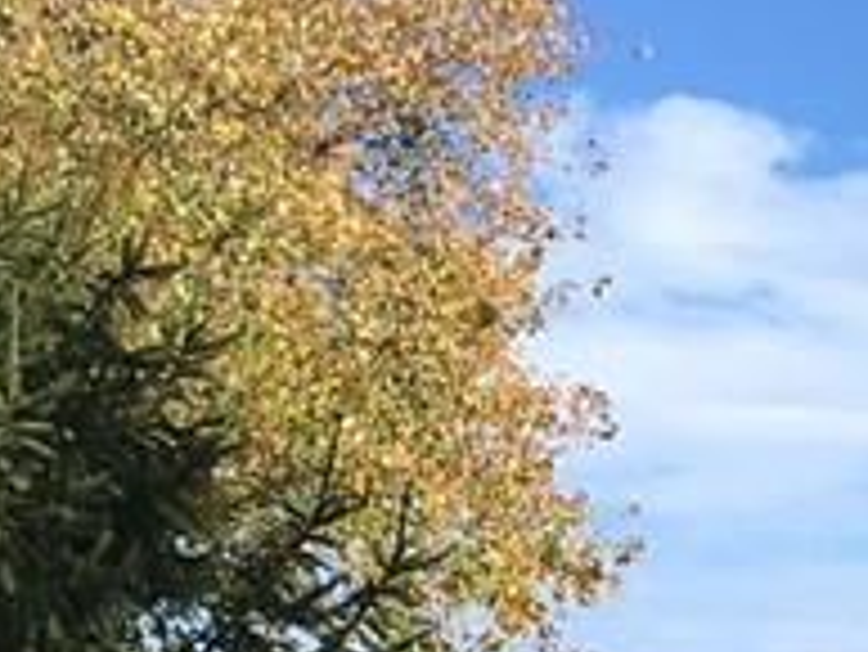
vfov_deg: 9.2
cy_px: 1142
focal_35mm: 154
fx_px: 3864
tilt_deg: +1.8
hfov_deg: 11.5
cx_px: 1776
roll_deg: +0.9
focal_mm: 4.15
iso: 25
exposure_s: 1/1304
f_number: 2.2
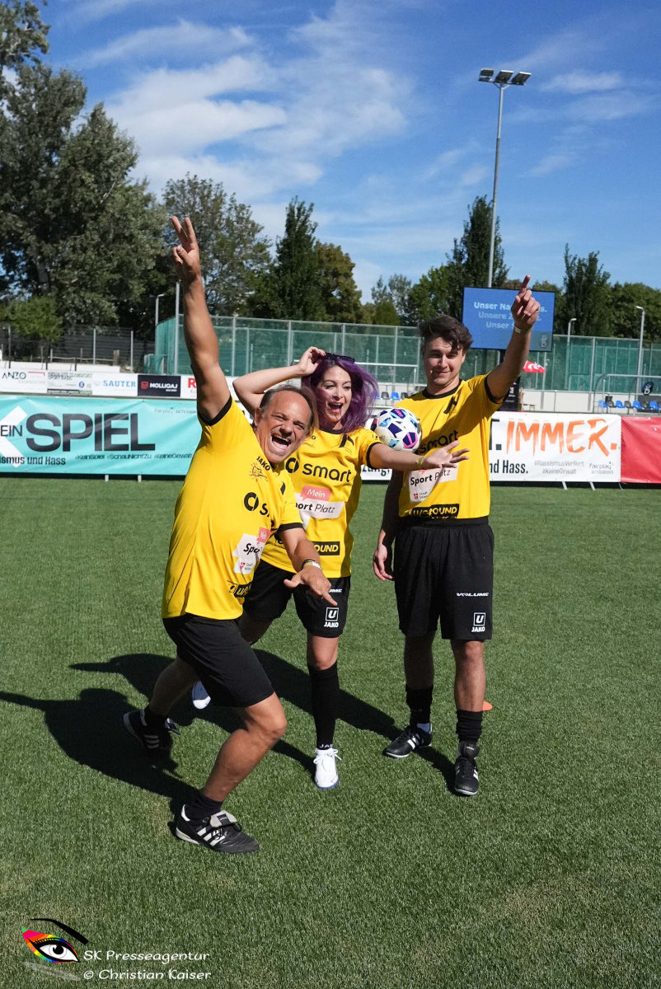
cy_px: 494
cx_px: 330
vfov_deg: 53.1
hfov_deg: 36.9
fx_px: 990
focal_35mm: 36
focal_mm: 24
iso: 5000
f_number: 4.5
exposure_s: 1/80000
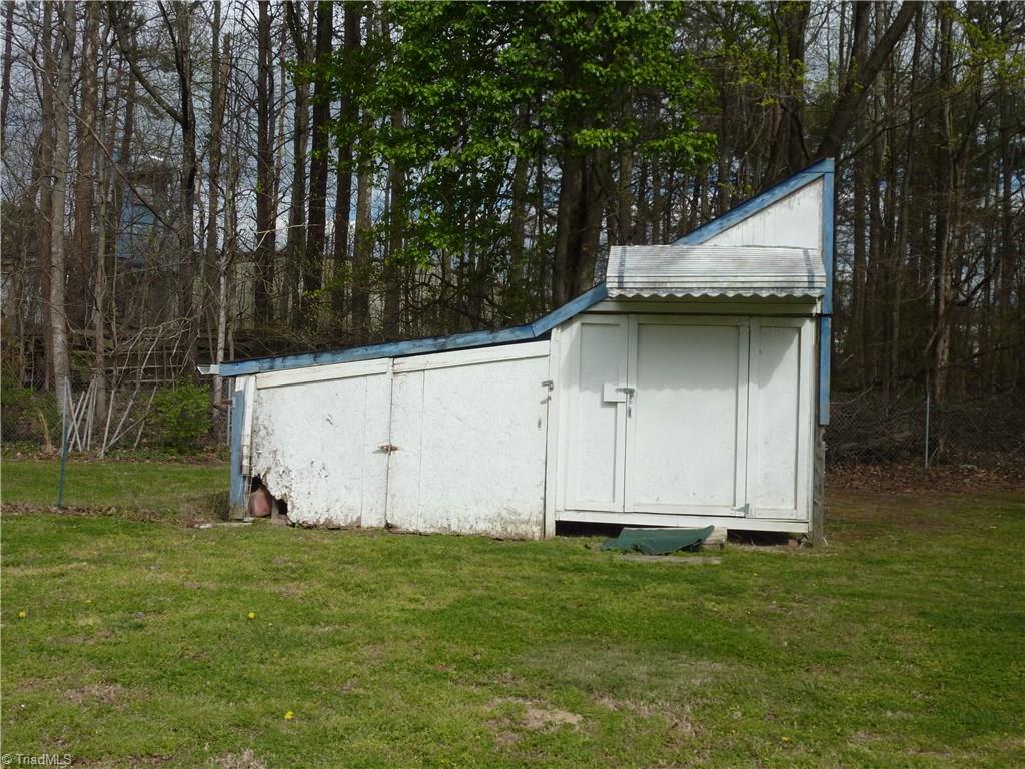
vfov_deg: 36.0
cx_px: 512
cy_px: 384
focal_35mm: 40
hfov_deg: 46.8
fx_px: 1184
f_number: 5.6
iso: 100
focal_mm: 6.5
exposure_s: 1/500
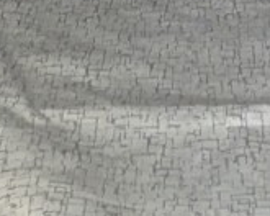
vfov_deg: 9.0
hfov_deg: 14.5
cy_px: -475
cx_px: 220
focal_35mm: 132
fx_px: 1055
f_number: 2.2
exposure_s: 1/101
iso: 363
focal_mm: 2.35
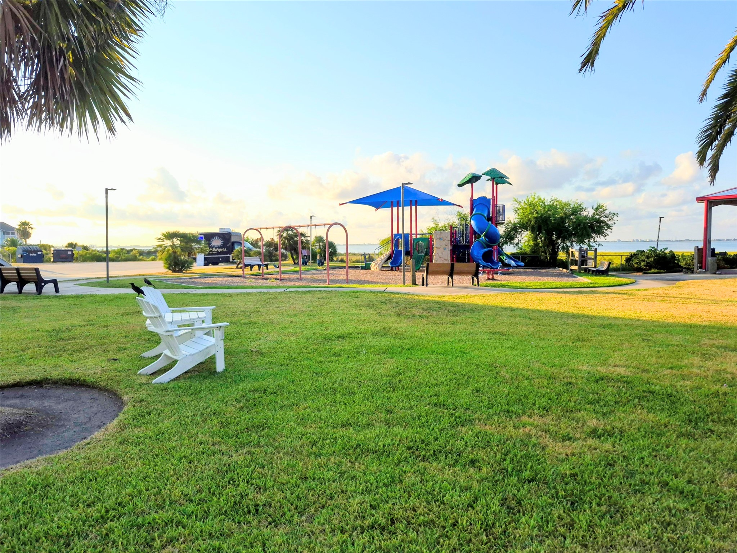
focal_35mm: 23
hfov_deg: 73.9
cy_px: 276
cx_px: 368
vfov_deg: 58.9
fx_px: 490
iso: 50
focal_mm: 5.4
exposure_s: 1/1472
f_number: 1.8
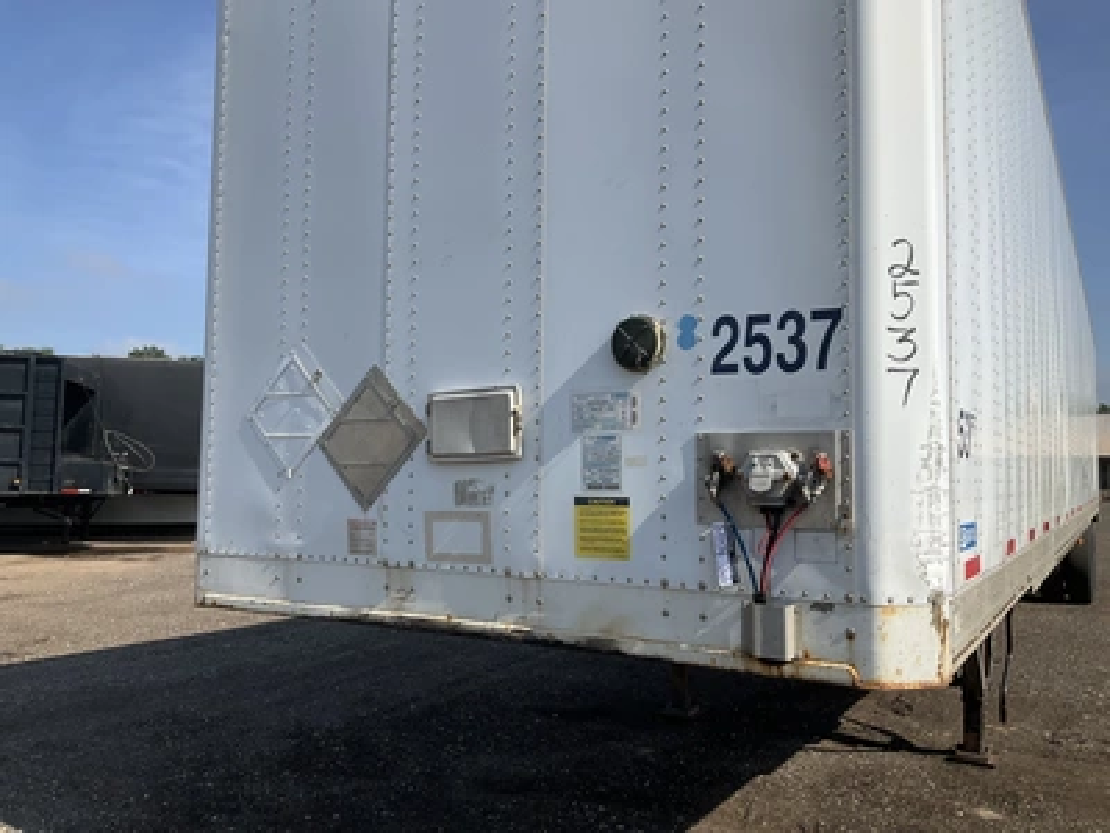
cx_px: 555
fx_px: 930
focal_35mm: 29
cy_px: 416
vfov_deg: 48.2
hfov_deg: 61.7
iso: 25
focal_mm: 3
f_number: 1.8
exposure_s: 1/2538
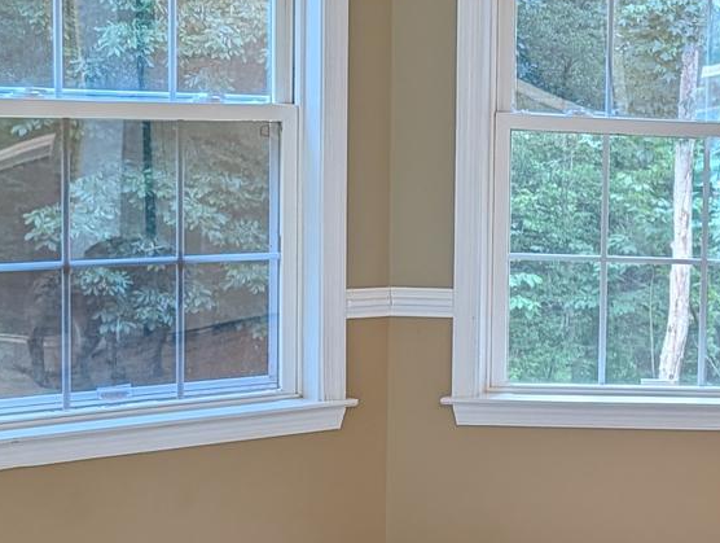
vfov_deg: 16.8
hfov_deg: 19.1
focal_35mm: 88
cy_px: 254
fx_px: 1834
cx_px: 1127
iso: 119
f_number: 1.68
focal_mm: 6.9
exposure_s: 1/30.3
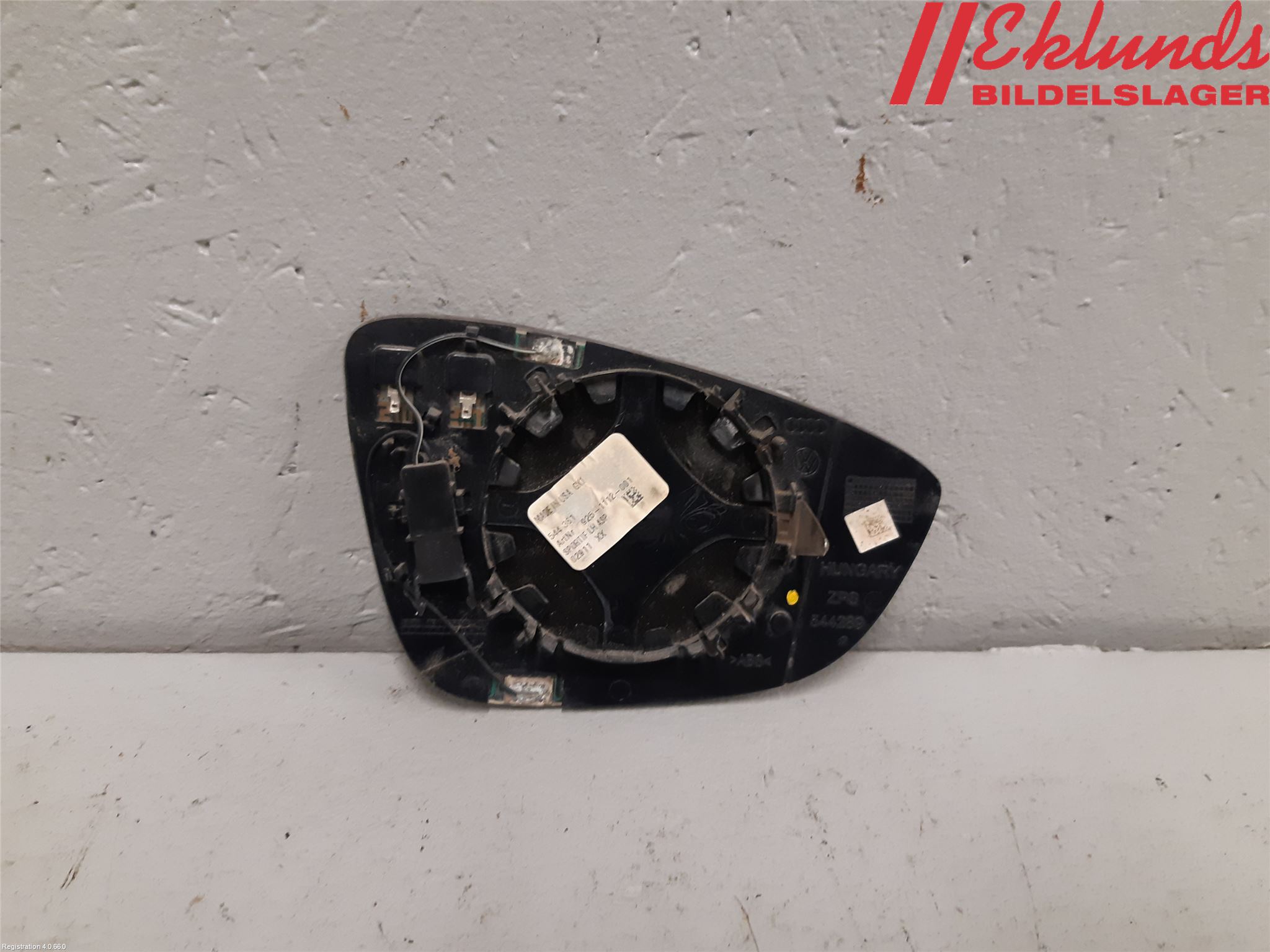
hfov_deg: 67.3
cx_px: 635
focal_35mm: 26
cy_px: 476
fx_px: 954
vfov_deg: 53.1
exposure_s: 1/50
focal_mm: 3.93
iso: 160
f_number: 1.7
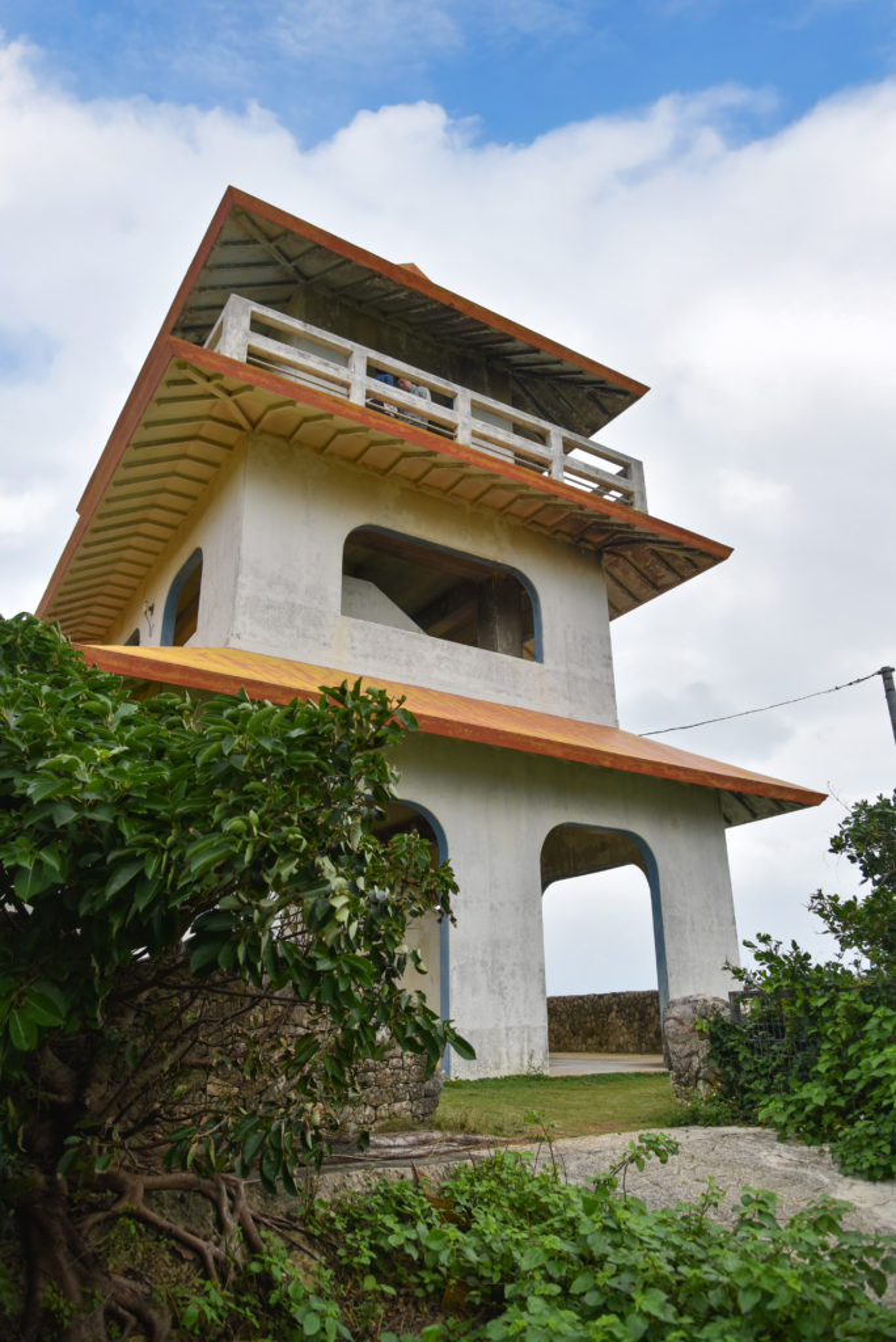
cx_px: 448
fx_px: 895
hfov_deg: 53.2
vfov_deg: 73.7
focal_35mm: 24
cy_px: 671
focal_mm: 24
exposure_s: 1/800
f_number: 4
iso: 100
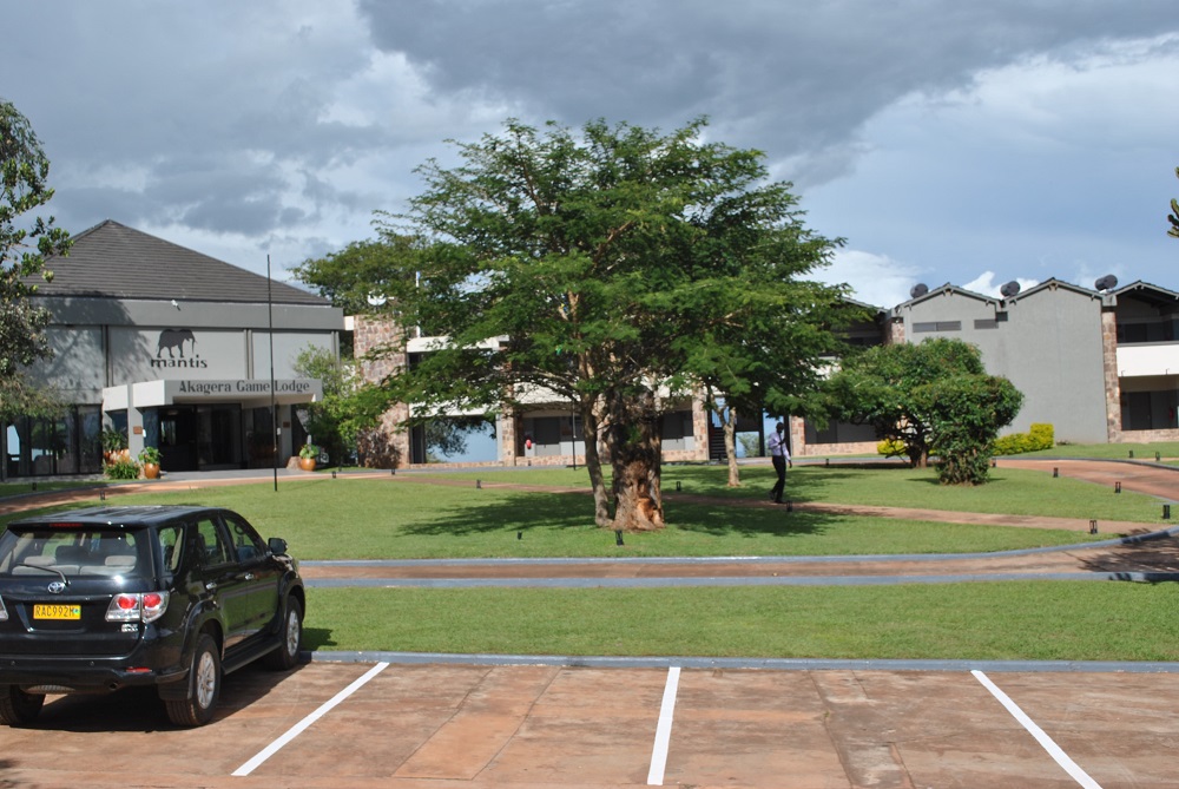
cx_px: 590
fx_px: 1426
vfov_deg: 30.9
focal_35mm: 44
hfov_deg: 44.9
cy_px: 394
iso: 100
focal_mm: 29
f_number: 8
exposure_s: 1/250
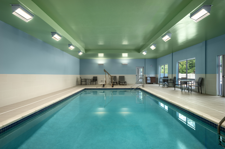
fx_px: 125
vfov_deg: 61.8
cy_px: 74
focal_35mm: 20
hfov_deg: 84.0
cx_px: 112
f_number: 9
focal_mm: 20
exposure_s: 1/40
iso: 100
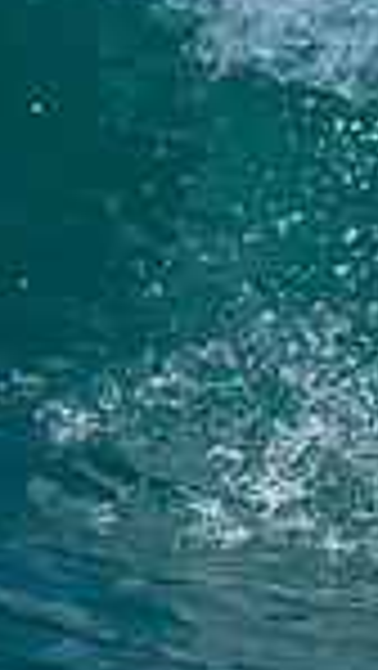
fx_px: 58204
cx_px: 972
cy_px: -128
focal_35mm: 3272
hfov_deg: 0.4
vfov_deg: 0.7
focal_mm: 800
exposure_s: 1/2000
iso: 500
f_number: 6.3
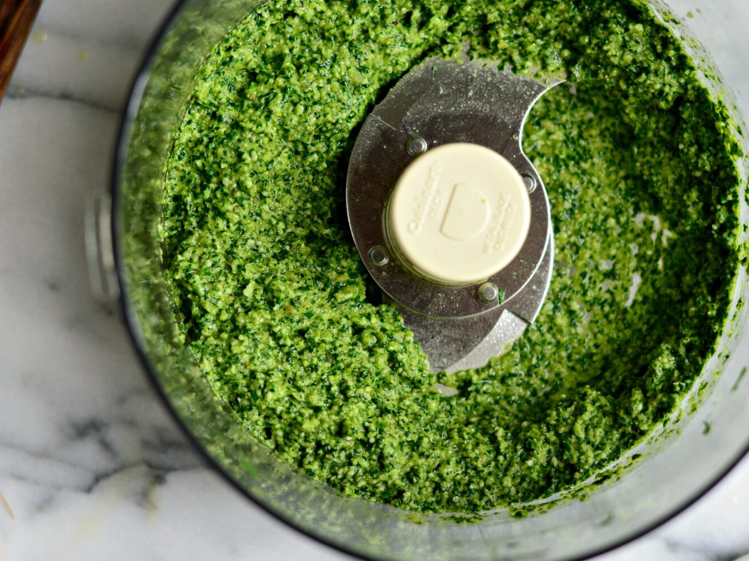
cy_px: 233
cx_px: 322
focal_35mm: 74
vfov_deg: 19.9
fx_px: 1601
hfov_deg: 26.3
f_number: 2.8
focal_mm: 50
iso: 720
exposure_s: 1/400
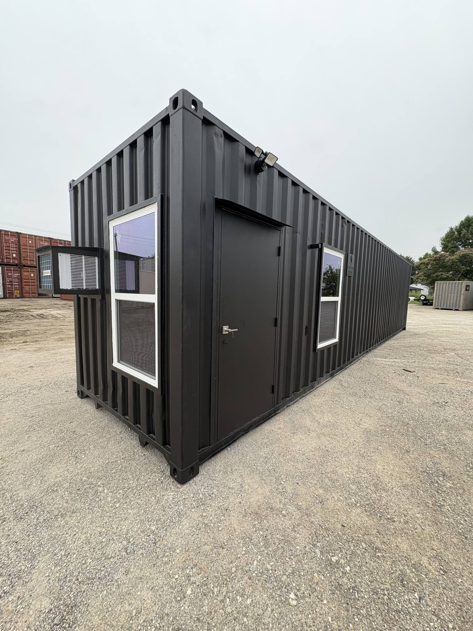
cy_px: 316
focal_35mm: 14
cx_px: 236
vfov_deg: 102.1
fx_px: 255
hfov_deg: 85.7
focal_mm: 2.22
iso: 160
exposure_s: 1/99
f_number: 2.2
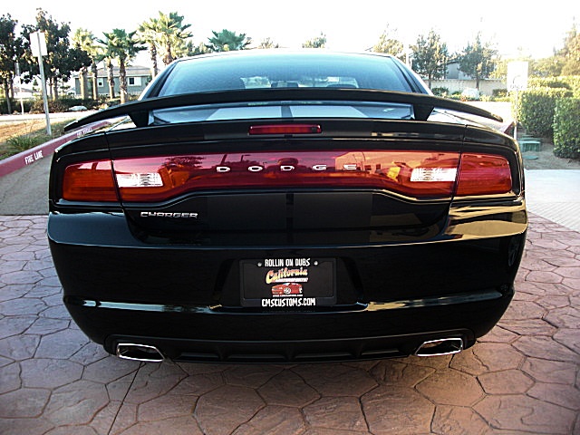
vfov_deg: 39.7
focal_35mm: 36
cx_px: 290
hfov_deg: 51.4
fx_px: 603
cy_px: 218
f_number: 2.8
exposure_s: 1/80
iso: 100
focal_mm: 6.3
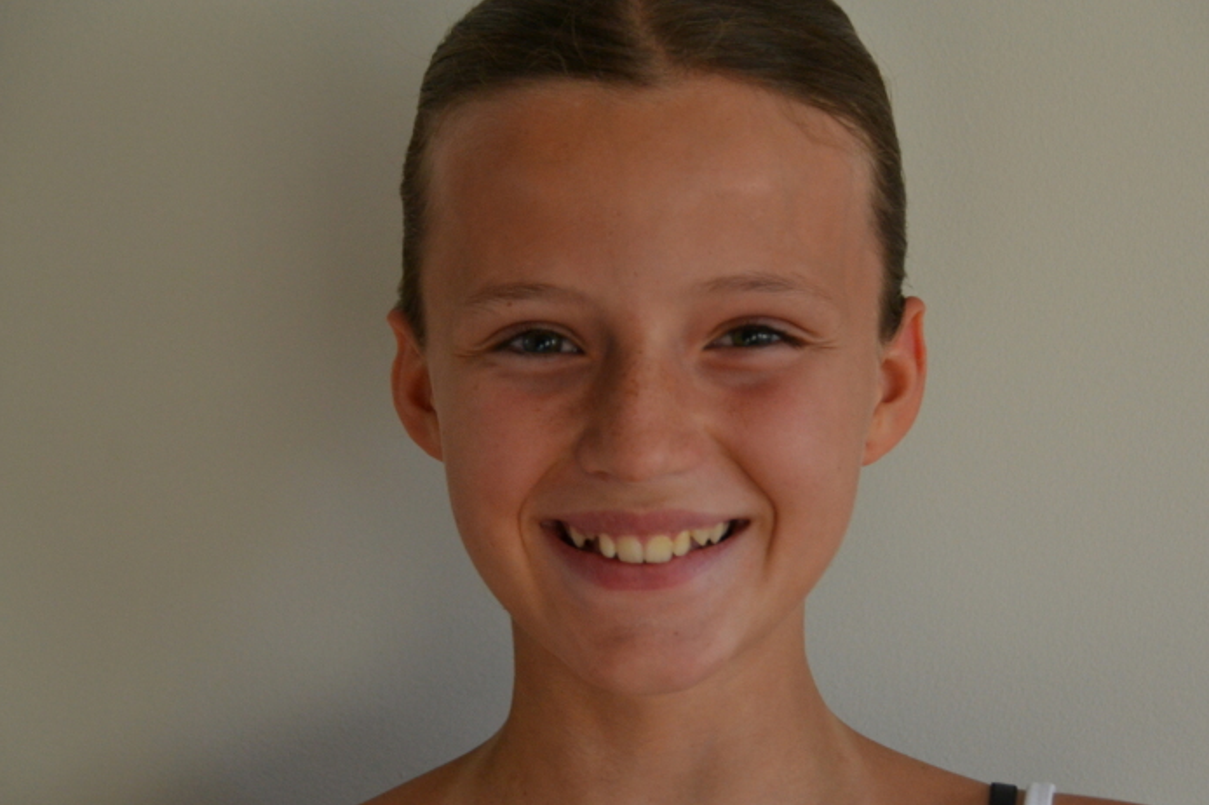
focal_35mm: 182
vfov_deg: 7.6
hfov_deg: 11.3
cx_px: 659
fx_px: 6095
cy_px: 417
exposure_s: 1/60
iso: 1000
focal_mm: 105
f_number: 5.3
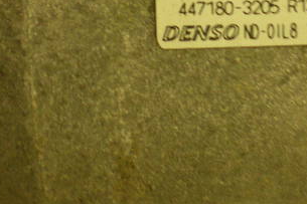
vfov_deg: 16.0
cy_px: -20
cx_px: 242
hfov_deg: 24.1
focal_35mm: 83
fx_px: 707
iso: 200
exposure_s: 1/30
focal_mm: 6.3
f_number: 3.1
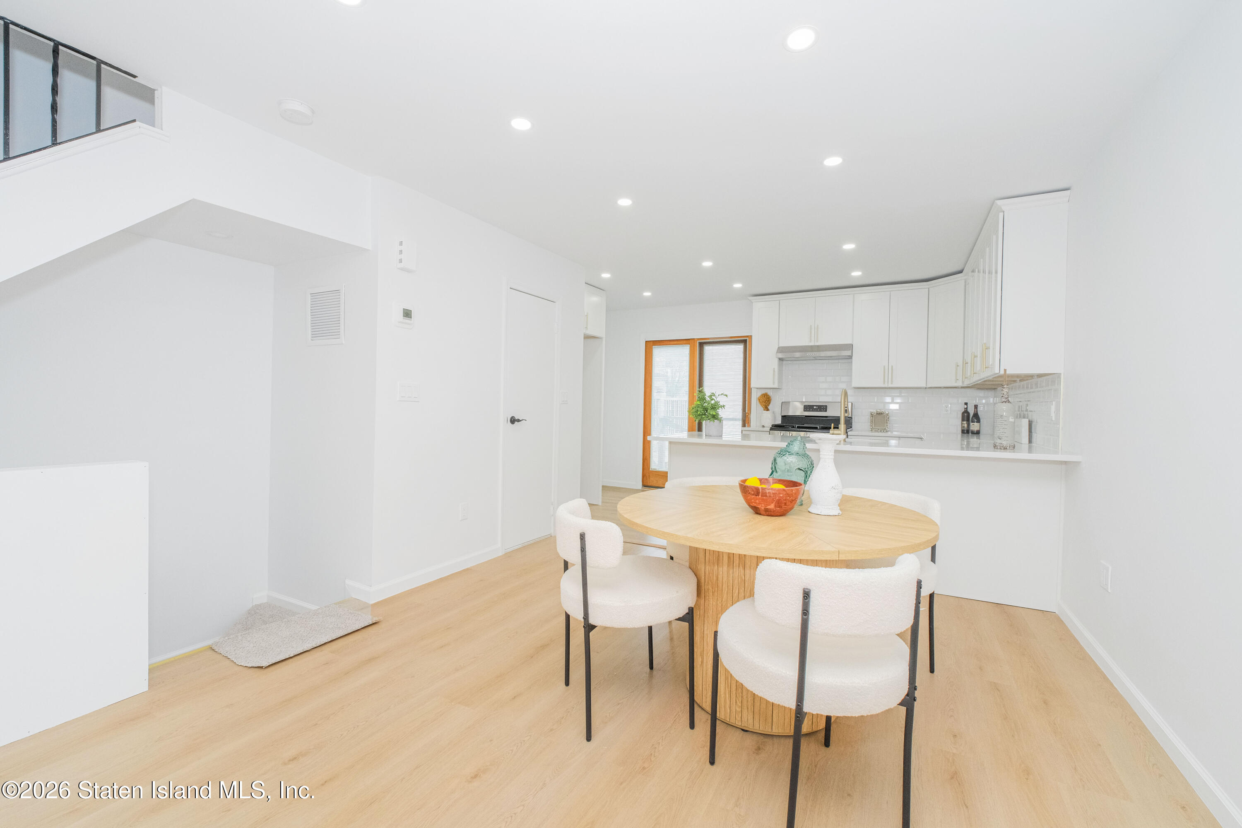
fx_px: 517
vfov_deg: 77.3
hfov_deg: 100.4
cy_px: 414
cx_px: 621
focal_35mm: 15
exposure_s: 1/125
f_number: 7.1
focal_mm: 10
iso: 1600
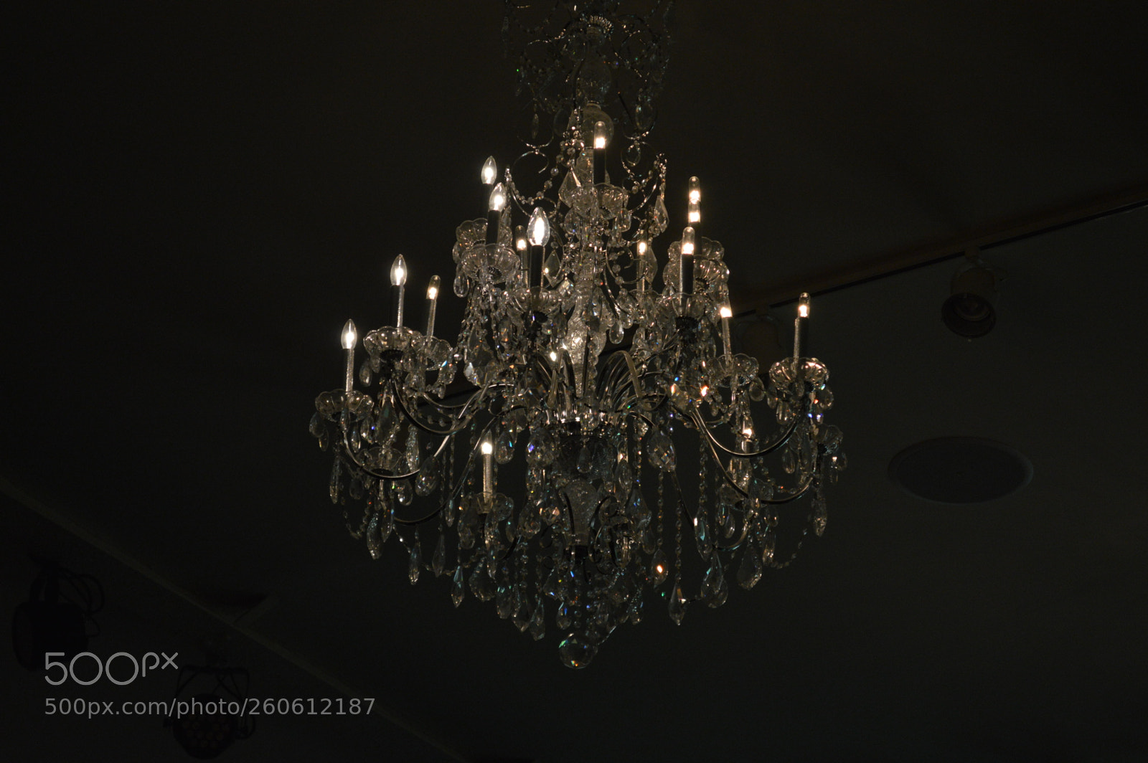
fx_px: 2629
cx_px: 574
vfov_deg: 16.5
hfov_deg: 24.6
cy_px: 382
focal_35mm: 82
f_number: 5.6
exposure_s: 1/500
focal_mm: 55
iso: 800
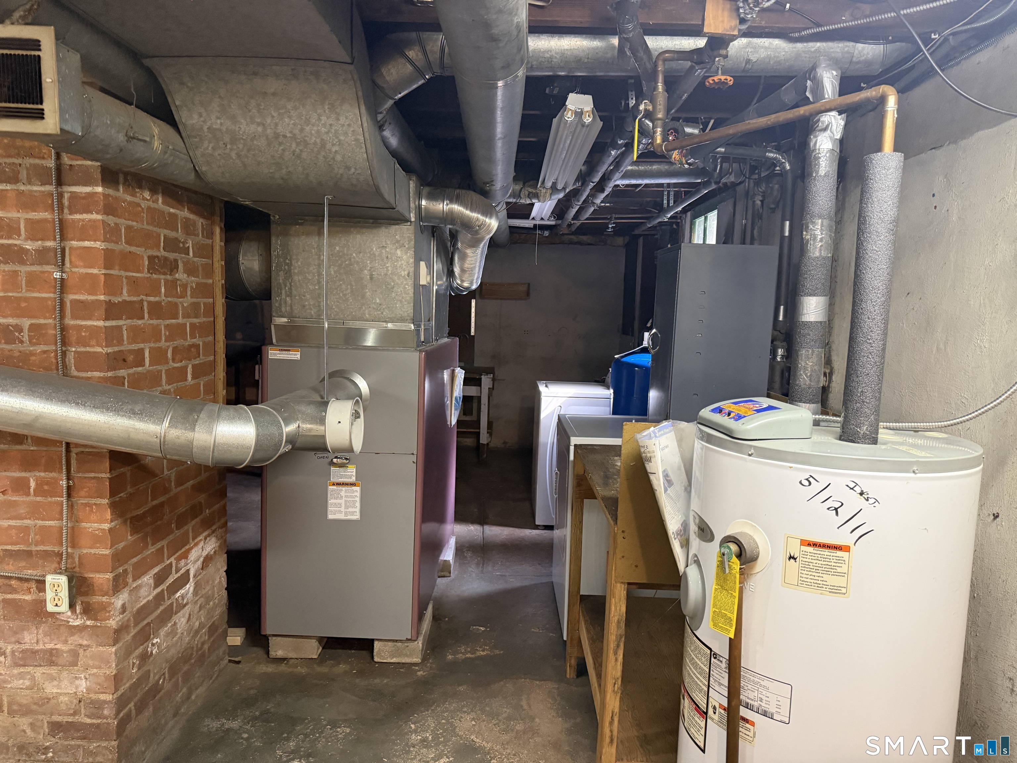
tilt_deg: -4.4
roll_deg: -1.1
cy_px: 382
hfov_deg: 71.6
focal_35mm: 24
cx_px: 508
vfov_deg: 56.8
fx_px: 705
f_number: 1.78
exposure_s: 1/60
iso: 500
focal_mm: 6.76
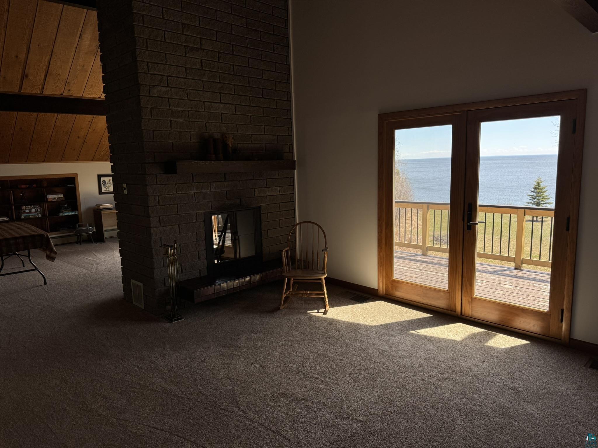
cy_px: 224
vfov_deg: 56.8
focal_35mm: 24
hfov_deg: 71.6
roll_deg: +0.9
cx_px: 299
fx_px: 415
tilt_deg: -9.5
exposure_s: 1/822
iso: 80
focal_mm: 6.76
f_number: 1.78
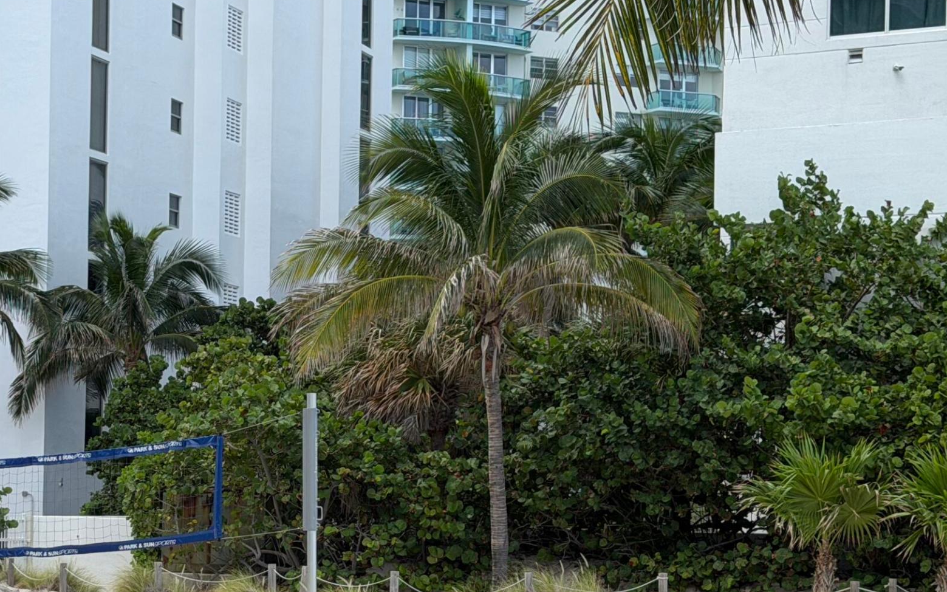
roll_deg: -0.3
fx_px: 2426
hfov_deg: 21.9
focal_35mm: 94
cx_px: 242
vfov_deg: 13.9
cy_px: 395
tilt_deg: +1.7
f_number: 1.78
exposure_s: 1/1543
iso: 64
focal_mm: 6.76
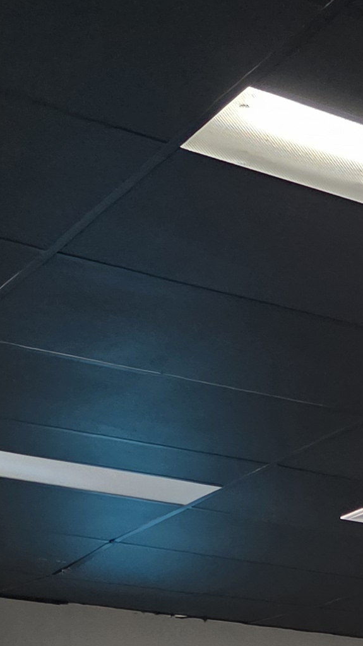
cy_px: 935
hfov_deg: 11.6
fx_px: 1678
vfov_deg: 19.4
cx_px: 622
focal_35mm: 98
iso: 800
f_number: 1.7
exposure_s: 1/100
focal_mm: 6.3
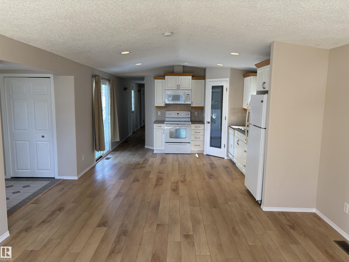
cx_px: 174
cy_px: 131
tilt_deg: -7.2
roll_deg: +0.0
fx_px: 262
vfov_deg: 53.1
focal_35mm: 26
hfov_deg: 67.3
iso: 50
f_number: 1.6
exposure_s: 1/132
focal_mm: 5.96
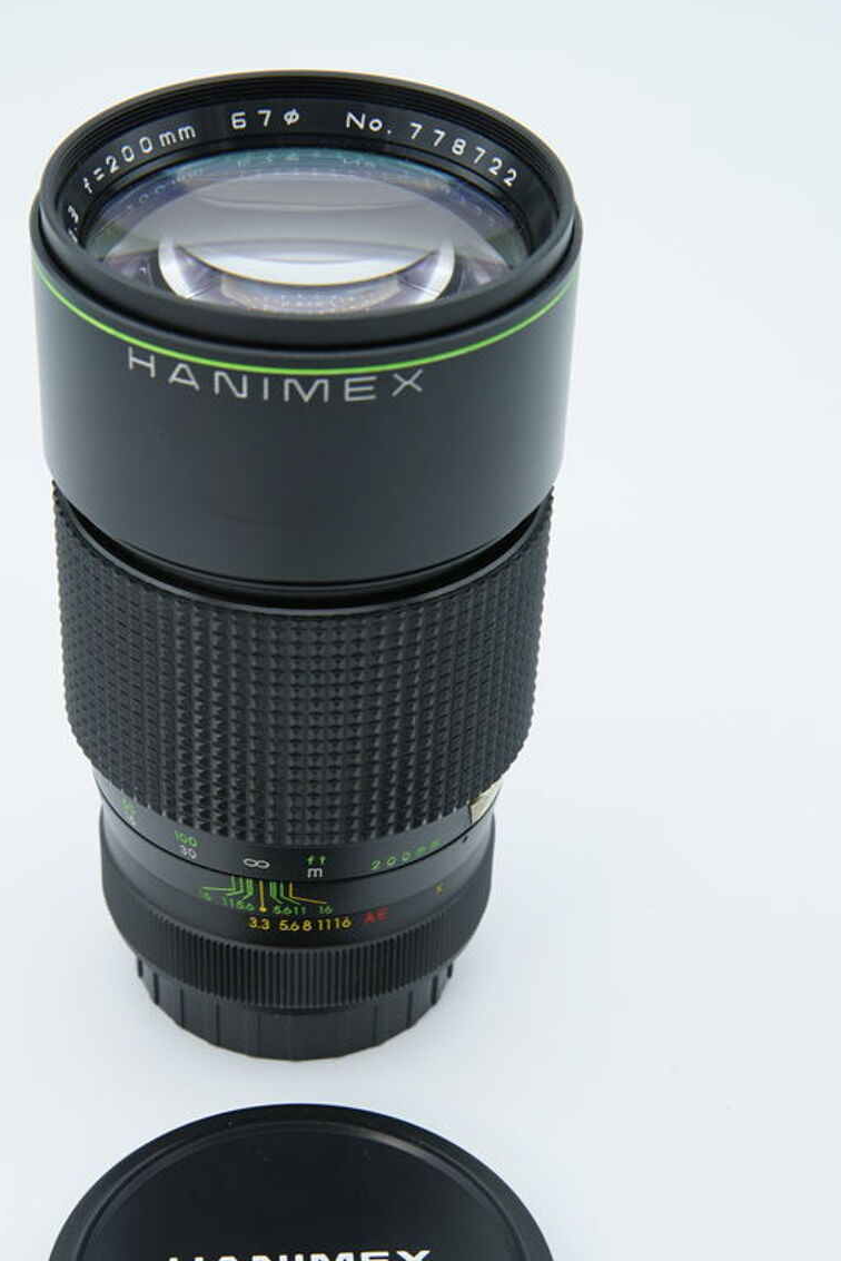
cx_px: 339
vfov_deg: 23.6
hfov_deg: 15.9
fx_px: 3012
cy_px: 769
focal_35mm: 86
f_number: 14
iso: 800
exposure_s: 1/80
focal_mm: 65
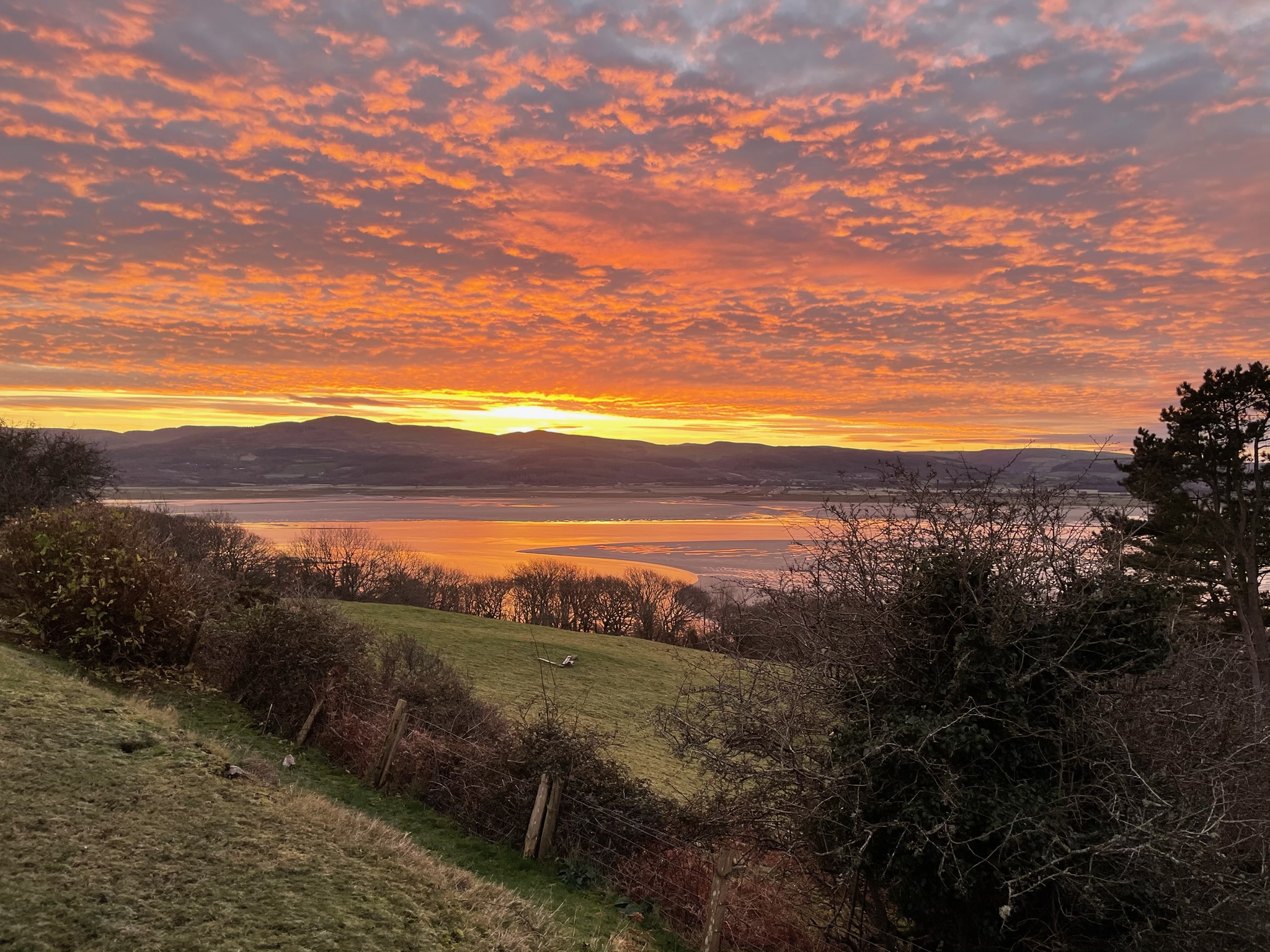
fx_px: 954
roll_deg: -0.4
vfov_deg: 53.1
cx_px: 635
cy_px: 476
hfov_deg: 67.3
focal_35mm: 26
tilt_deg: +0.6
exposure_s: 1/121
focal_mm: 4.2
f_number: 1.6
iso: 50
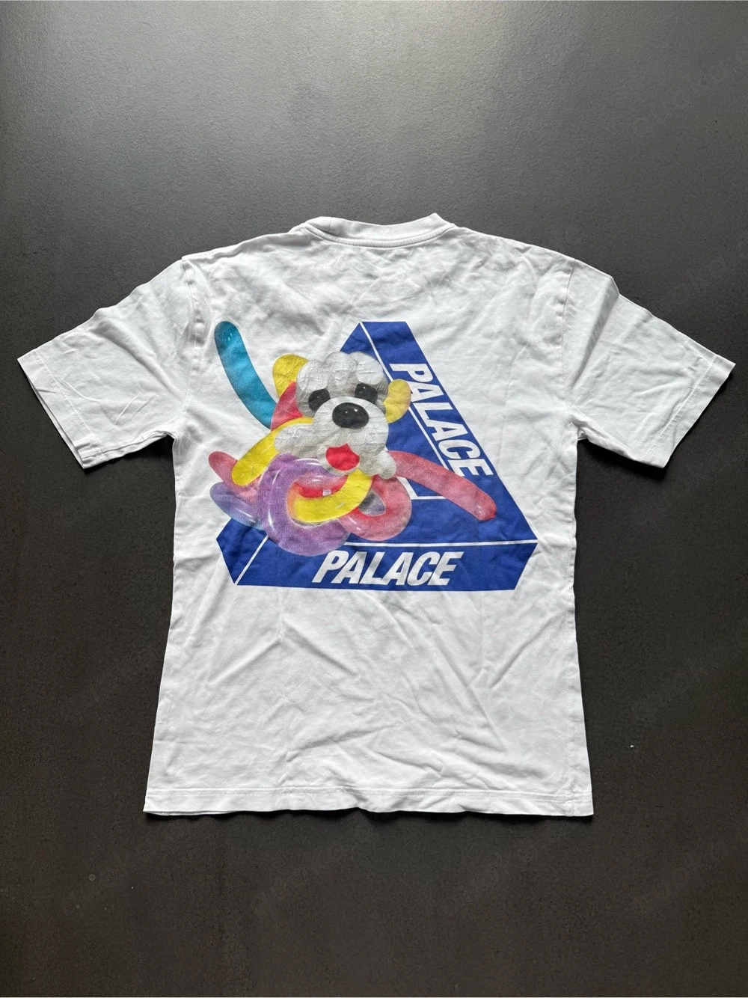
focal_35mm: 24
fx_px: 692
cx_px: 374
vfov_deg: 71.6
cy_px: 499
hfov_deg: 56.8
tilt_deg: -81.8
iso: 80
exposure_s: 1/868
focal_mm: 6.76
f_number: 1.78
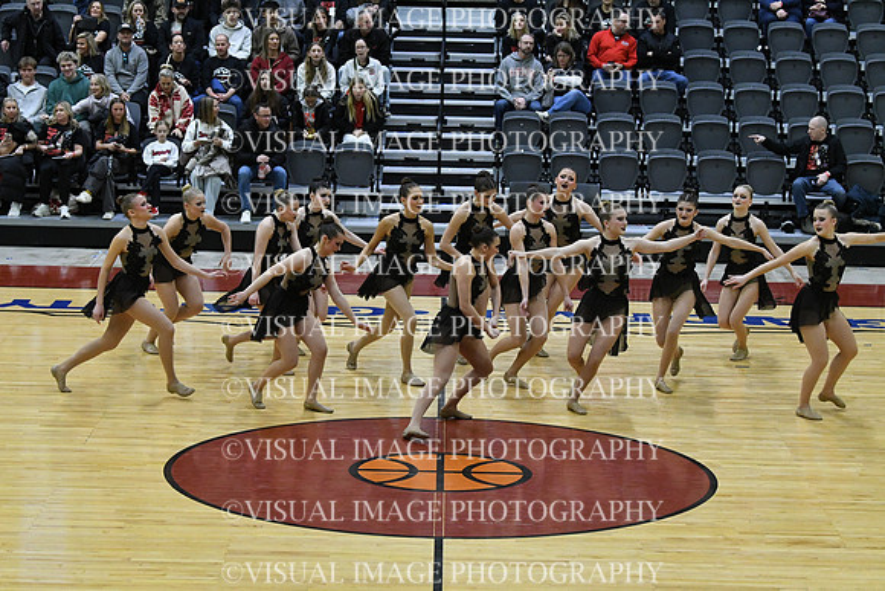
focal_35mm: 108
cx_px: 442
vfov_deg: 12.7
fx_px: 2655
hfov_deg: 18.9
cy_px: 296
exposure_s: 1/500
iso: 5000
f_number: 4
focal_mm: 72
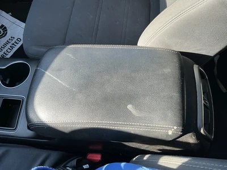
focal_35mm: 28
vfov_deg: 49.7
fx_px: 184
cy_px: 85
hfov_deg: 63.4
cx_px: 114
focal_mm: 3
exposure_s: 1/122
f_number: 1.8
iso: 25
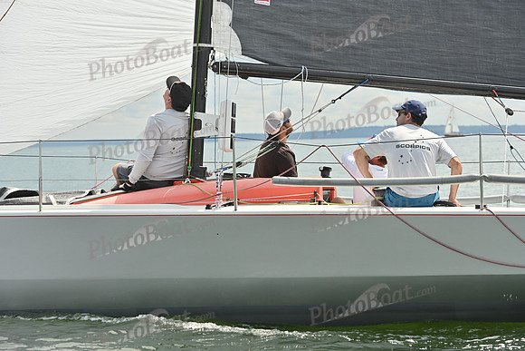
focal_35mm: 135
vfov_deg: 10.2
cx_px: 262
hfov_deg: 15.2
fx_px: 1969
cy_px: 176
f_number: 8
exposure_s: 1/1250
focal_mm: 135
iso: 320
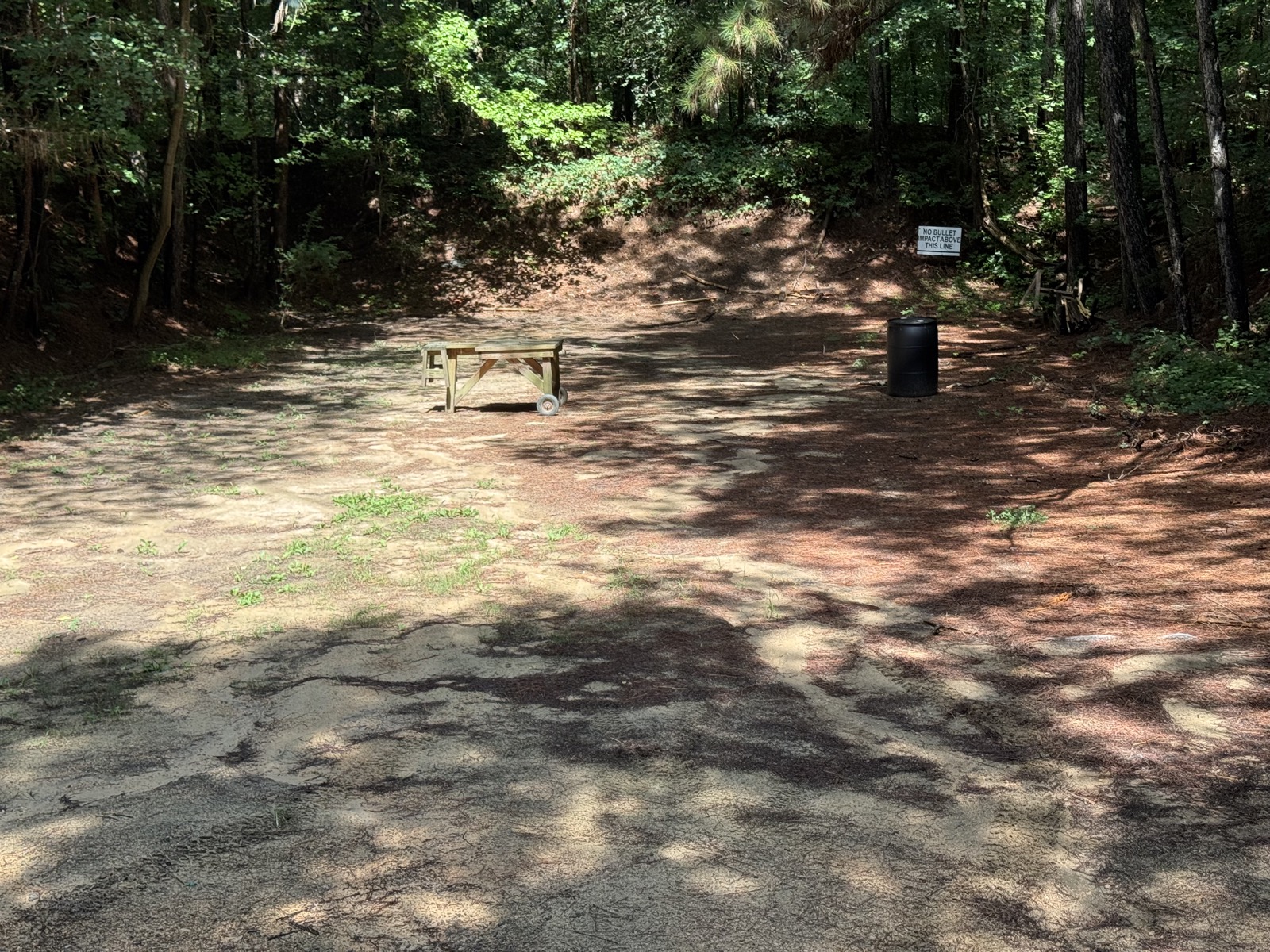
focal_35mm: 48
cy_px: 476
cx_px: 635
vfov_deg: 30.3
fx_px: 1761
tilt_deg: -10.5
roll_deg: +0.4
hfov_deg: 39.7
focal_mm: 6.76
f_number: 1.78
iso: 64
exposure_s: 1/865
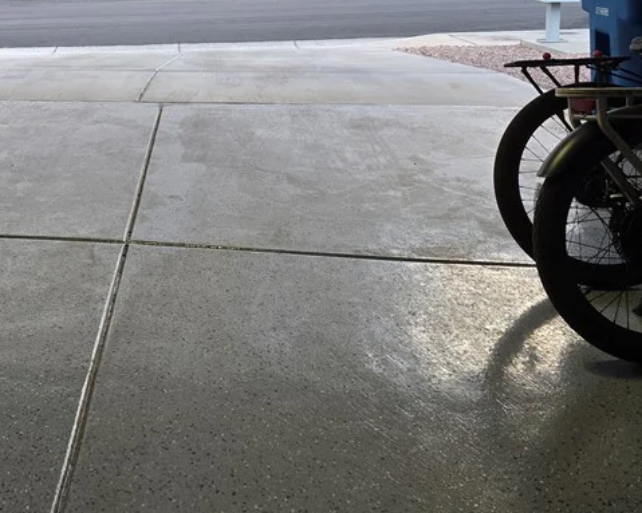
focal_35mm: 48
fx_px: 912
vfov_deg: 30.3
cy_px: 67
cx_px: 72
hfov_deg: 36.5
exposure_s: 1/120
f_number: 1.7
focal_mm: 6.3
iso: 125
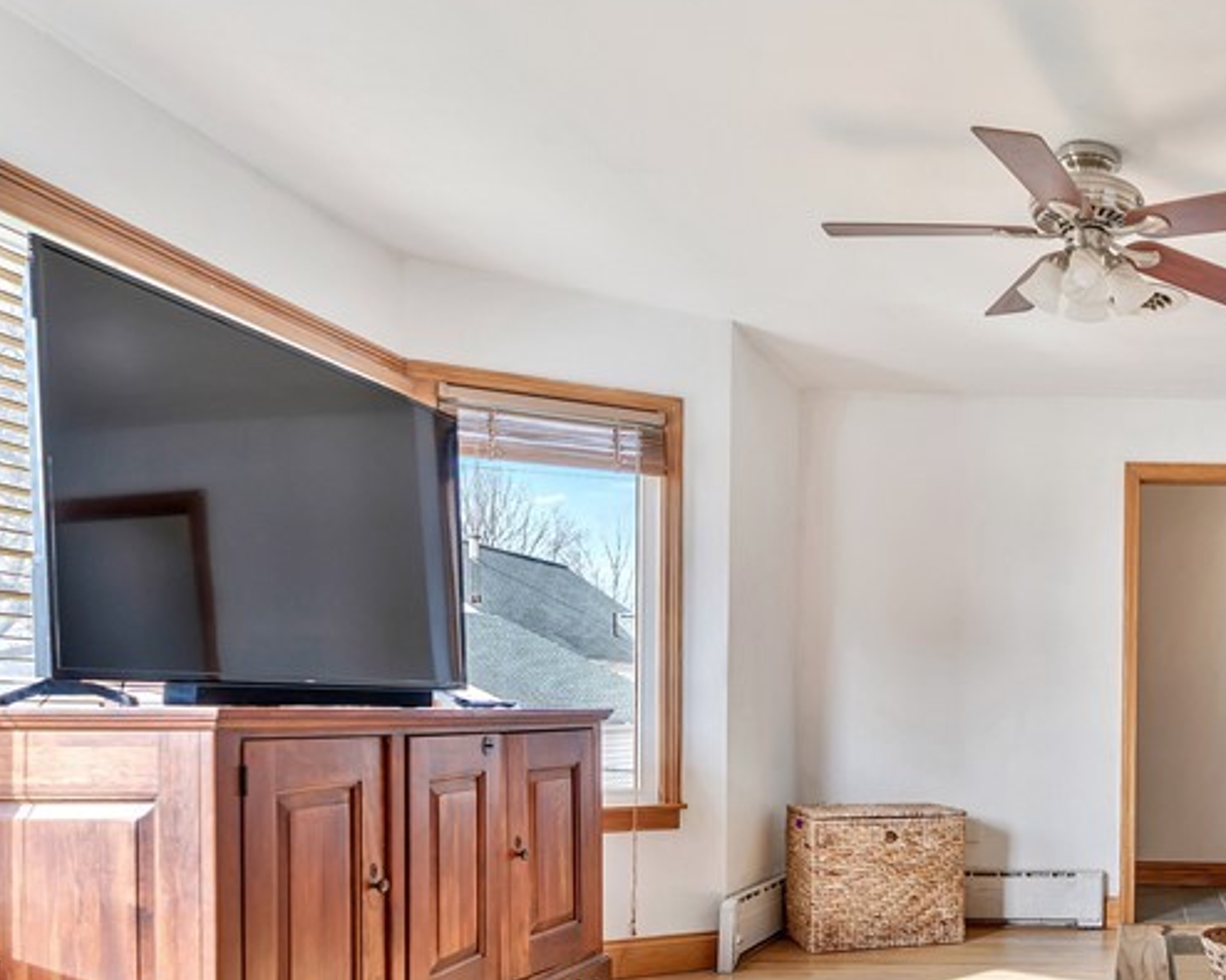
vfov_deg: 43.4
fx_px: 1197
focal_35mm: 33
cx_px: 1161
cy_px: 710
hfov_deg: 47.2
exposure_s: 1/60
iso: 400
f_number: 4
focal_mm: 16
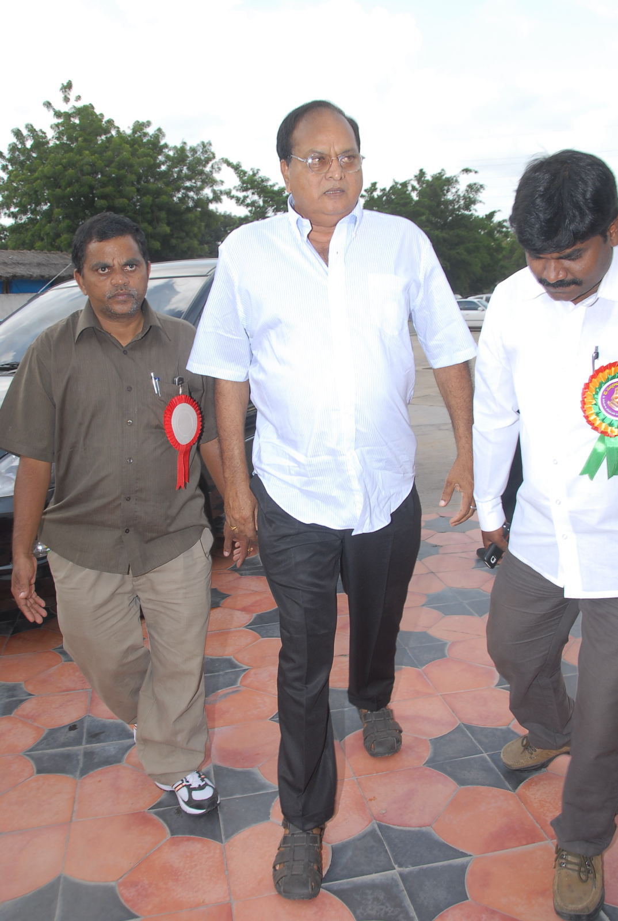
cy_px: 460
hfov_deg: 43.8
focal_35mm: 30
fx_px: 769
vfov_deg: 61.8
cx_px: 309
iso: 200
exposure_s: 1/125
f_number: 7.1
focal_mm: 20
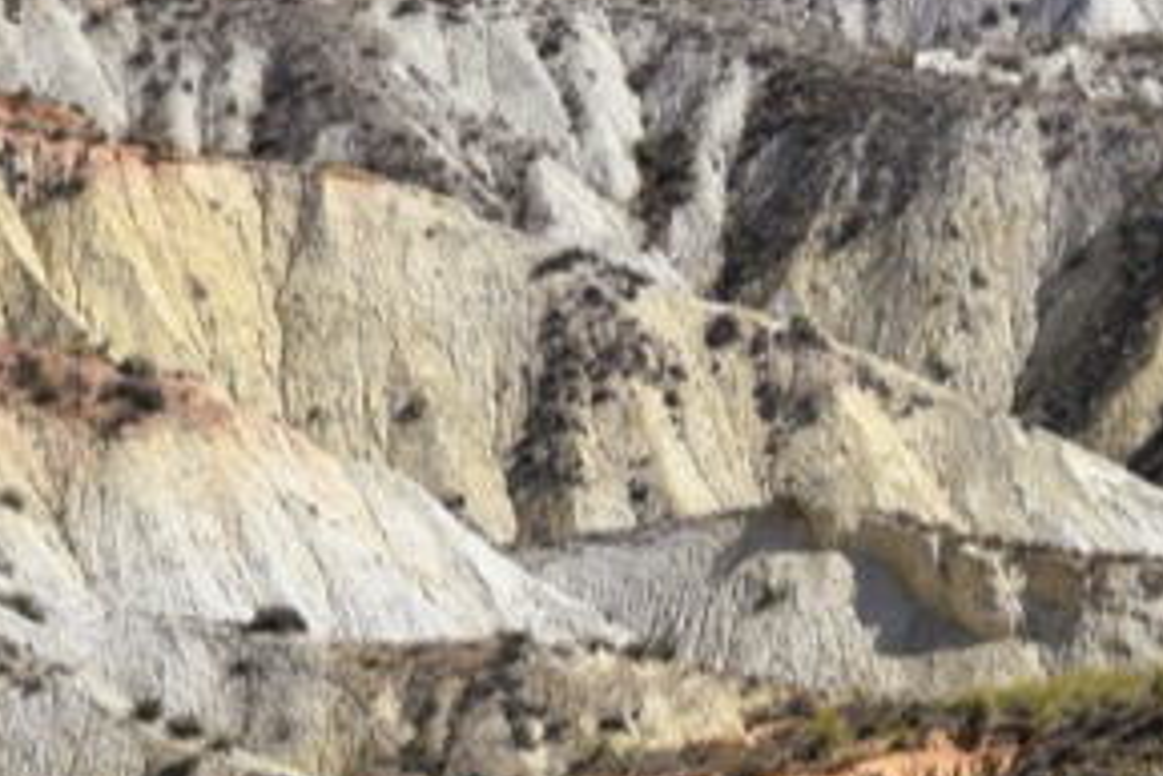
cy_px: 824
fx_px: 14763
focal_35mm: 457
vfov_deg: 3.0
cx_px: -419
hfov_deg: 4.5
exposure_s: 1/500
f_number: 11
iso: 200
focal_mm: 55
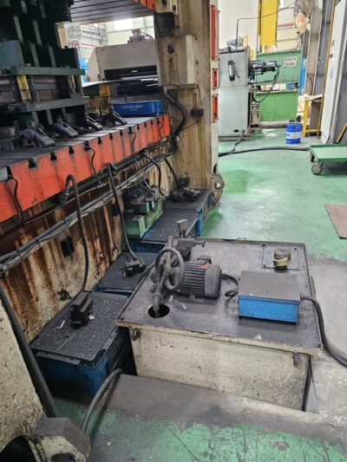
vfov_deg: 73.9
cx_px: 174
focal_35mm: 23
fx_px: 307
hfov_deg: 58.9
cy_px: 231
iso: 500
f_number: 1.7
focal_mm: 6.3
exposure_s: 1/40
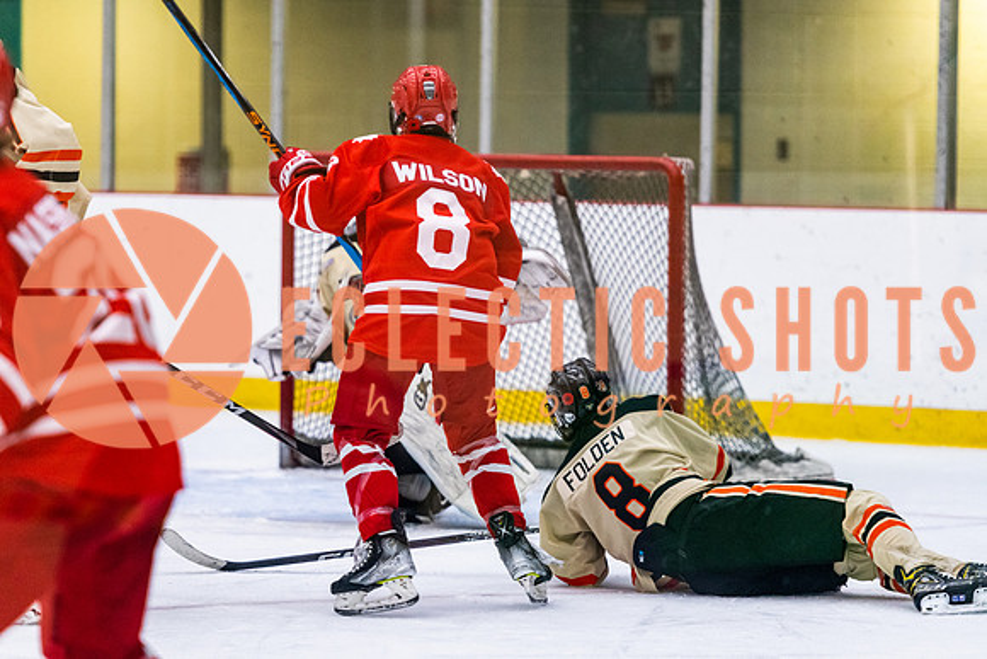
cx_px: 420
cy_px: 355
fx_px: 5630
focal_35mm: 205
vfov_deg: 6.7
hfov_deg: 10.0
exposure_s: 1/640
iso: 3200
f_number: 3.2
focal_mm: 175
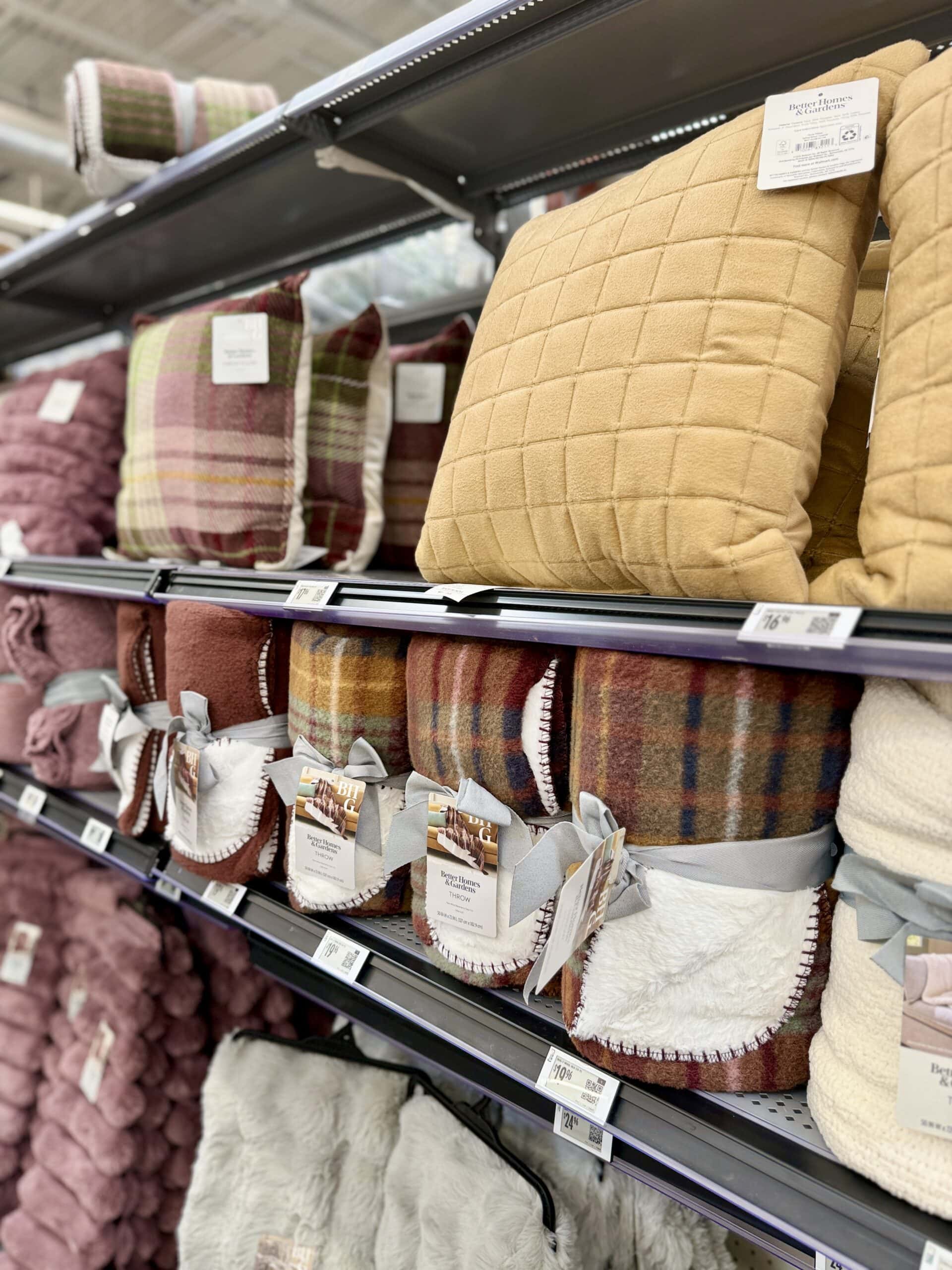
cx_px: 476
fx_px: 880
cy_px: 635
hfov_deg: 56.8
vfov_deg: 71.6
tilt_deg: -4.9
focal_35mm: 24
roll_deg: -1.9
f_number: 1.78
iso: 100
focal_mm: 6.76
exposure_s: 1/121
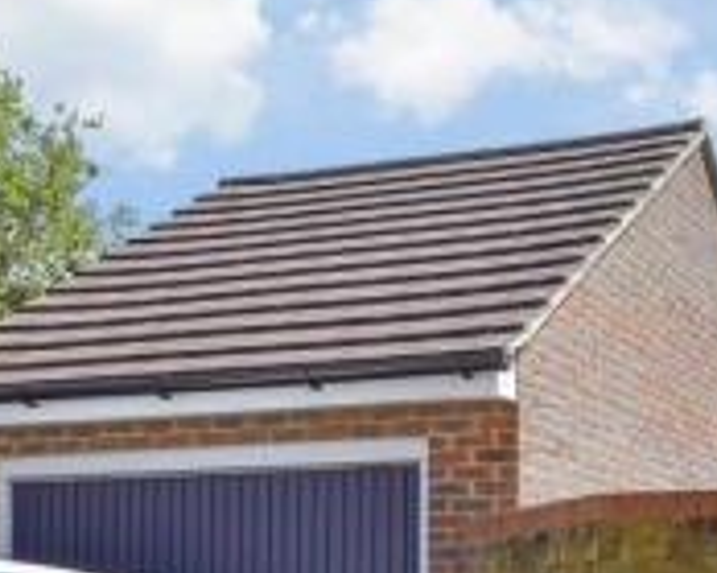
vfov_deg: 19.3
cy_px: 587
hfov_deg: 24.7
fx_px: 1633
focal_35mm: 77
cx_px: 433
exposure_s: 1/400
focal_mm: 20
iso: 200
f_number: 8
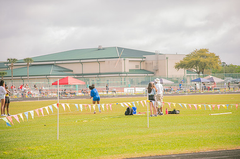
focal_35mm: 120
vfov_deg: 11.4
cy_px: 80
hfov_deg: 17.1
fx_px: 800
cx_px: 120
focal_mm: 120
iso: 200
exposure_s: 1/200
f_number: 4
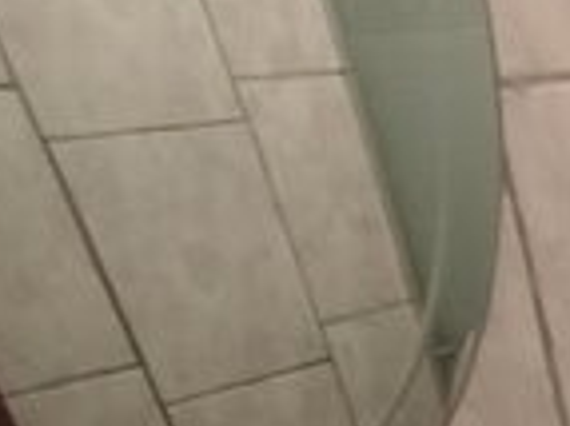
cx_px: 1060
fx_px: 1102
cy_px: 649
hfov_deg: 19.9
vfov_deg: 19.1
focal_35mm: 67
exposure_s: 1/20
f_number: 2.2
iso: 400
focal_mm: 1.65
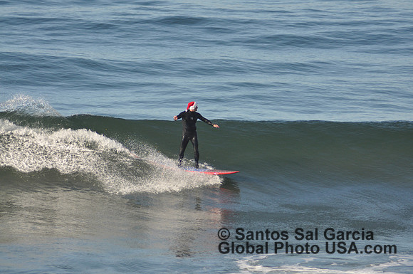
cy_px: 137
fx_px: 5155
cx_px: 206
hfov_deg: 4.6
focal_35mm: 450
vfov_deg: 3.0
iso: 400
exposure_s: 1/1600
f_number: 5.6
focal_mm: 300
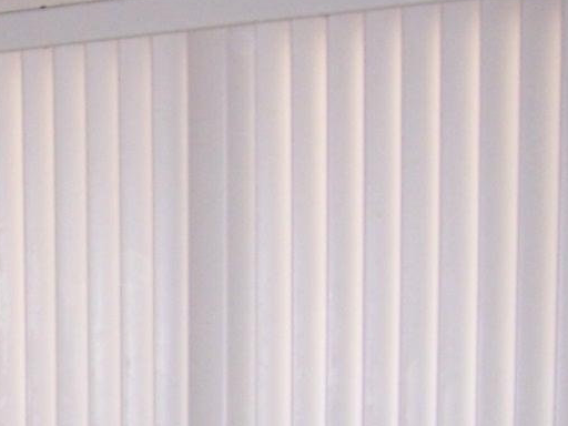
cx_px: -224
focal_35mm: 110
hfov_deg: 16.6
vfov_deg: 12.8
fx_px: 1805
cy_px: 621
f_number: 2.7
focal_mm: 5.6
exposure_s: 1/60
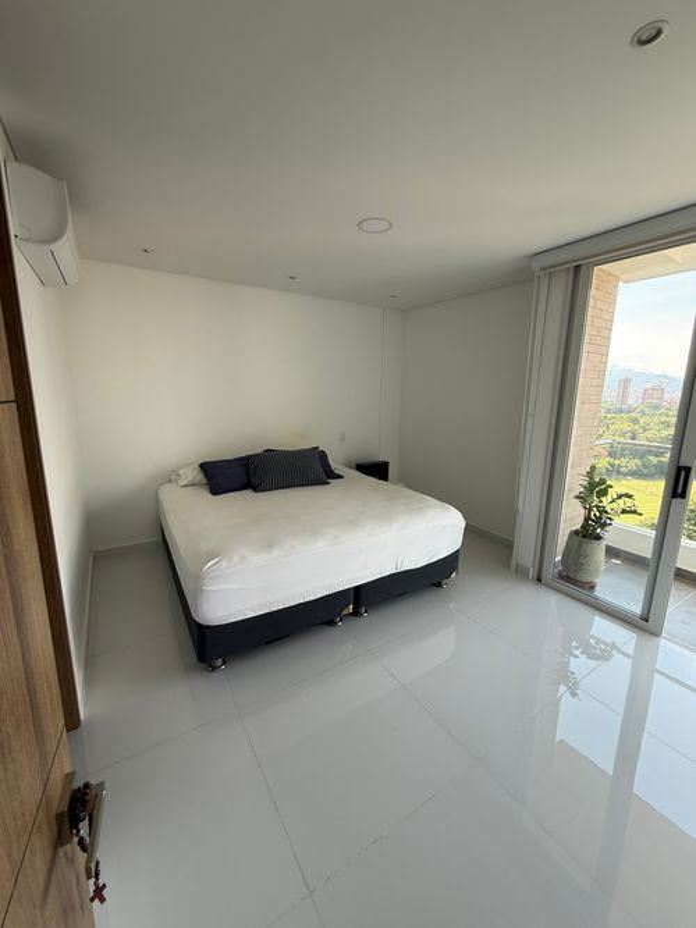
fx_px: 375
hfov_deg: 85.7
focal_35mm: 14
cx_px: 348
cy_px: 464
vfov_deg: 102.1
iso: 50
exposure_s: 1/99
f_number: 2.2
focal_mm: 2.22
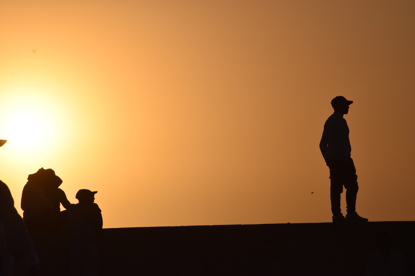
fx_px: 2421
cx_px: 208
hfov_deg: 9.8
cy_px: 138
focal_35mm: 210
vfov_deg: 6.5
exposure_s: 1/4000
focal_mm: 140
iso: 800
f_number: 14
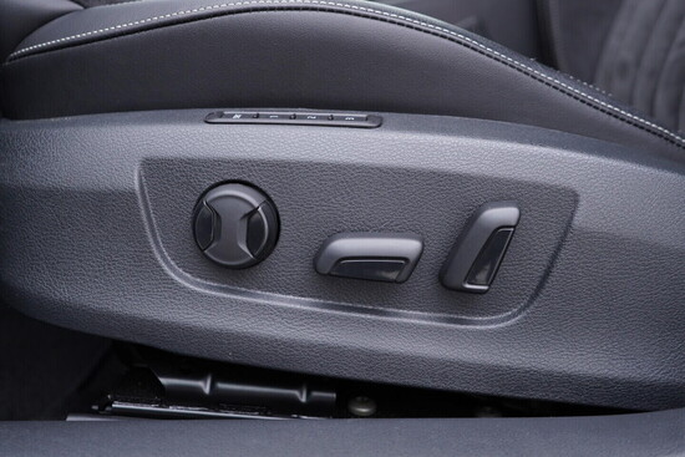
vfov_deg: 36.9
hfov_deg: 53.1
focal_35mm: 36
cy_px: 228
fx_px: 685
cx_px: 342
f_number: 2.8
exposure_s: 1/40
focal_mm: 24
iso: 200
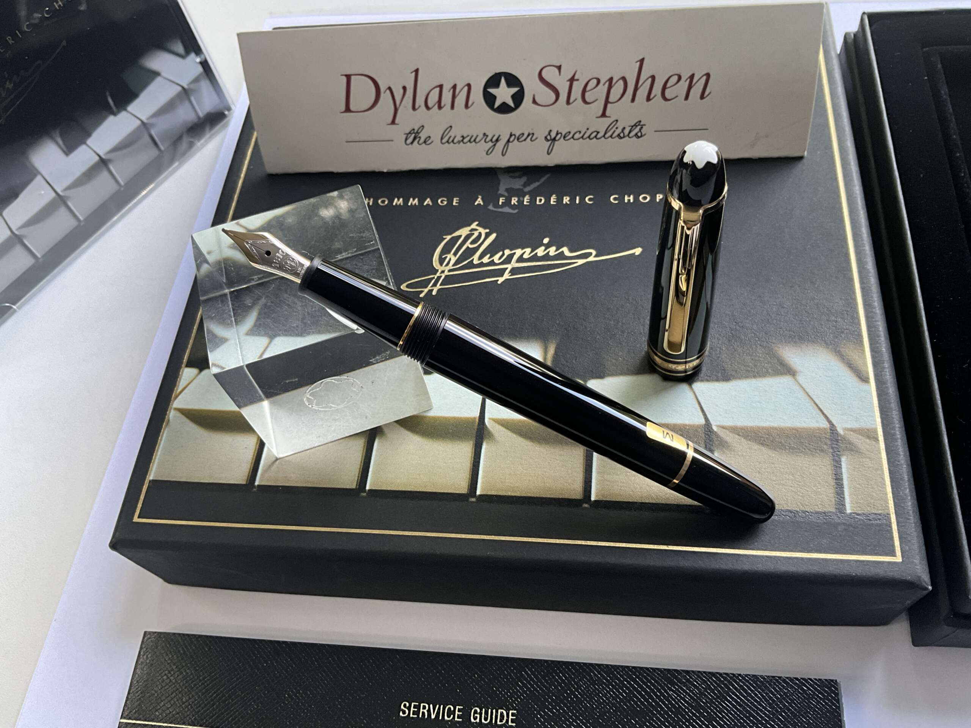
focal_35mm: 29
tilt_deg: -59.8
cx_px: 486
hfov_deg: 61.7
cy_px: 364
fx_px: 813
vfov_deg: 48.2
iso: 64
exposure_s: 1/90
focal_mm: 3
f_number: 1.8
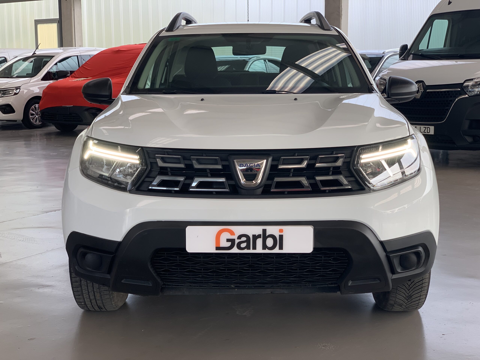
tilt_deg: -8.6
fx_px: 721
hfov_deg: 36.8
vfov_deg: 28.0
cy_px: 180
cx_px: 240
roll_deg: -0.2
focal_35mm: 52
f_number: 2.4
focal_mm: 6
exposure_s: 1/87
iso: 16
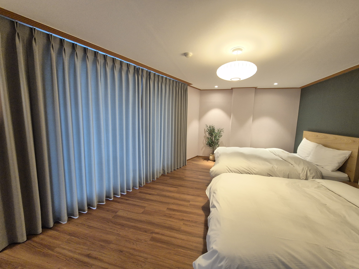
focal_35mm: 13
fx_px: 135
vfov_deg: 89.9
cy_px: 134
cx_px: 180
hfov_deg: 106.2
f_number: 2.2
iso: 800
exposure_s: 1/60
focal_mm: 2.2
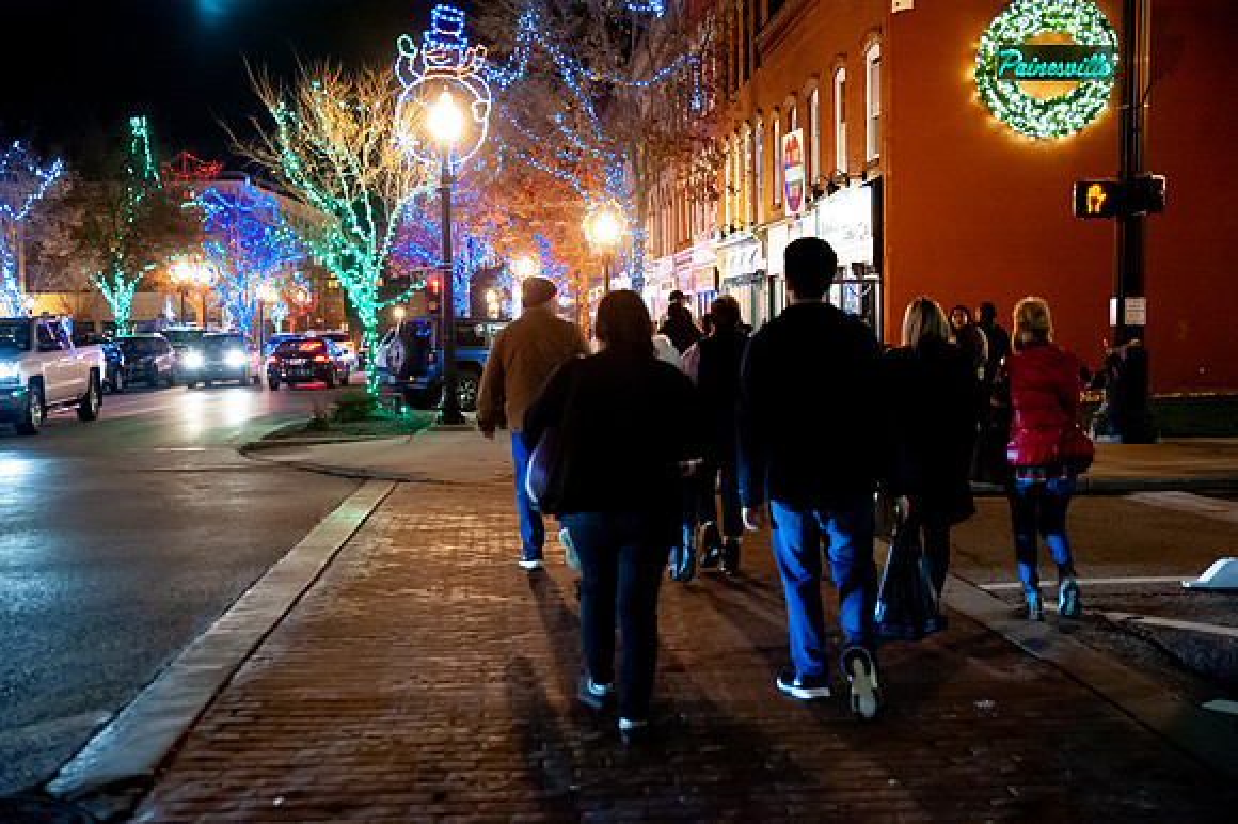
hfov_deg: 46.4
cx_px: 619
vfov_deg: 31.9
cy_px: 412
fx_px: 1443
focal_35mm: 42
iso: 6400
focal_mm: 42
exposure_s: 1/100
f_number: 2.8
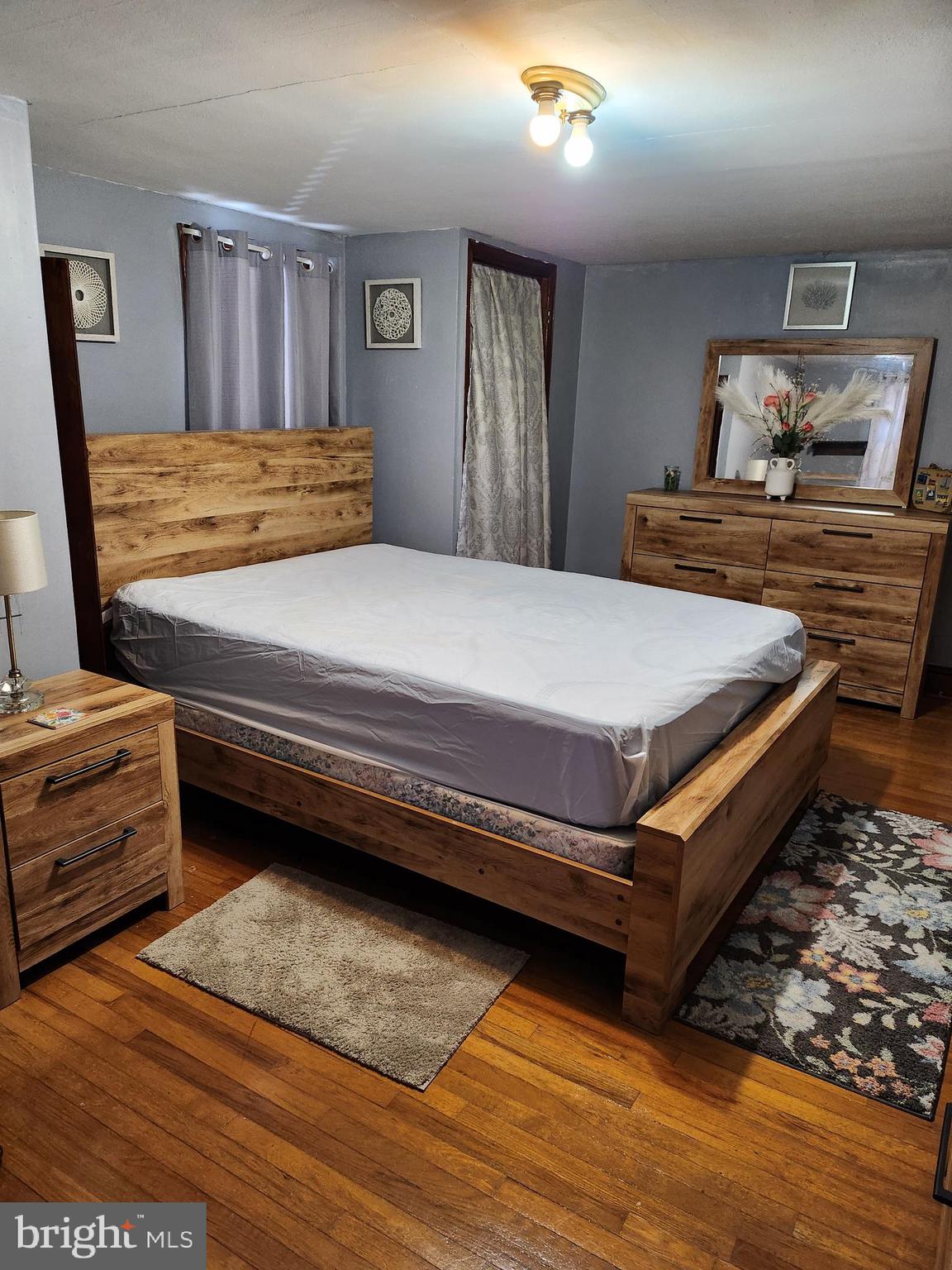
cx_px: 476
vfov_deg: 71.6
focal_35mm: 24
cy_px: 635
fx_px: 880
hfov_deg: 56.8
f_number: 1.8
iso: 400
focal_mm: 5
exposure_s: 1/120
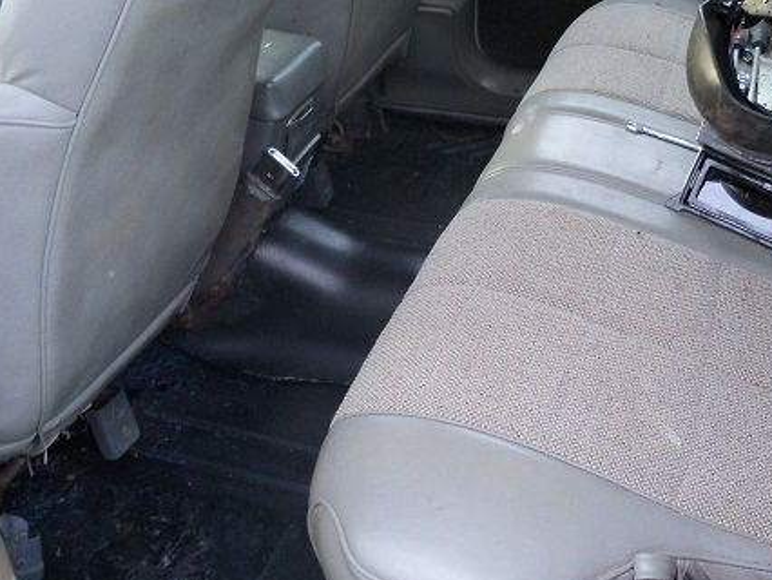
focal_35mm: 45
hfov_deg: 41.9
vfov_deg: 32.1
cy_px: 226
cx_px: 453
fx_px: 1004
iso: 160
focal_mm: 6.2
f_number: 3.5
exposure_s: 1/40
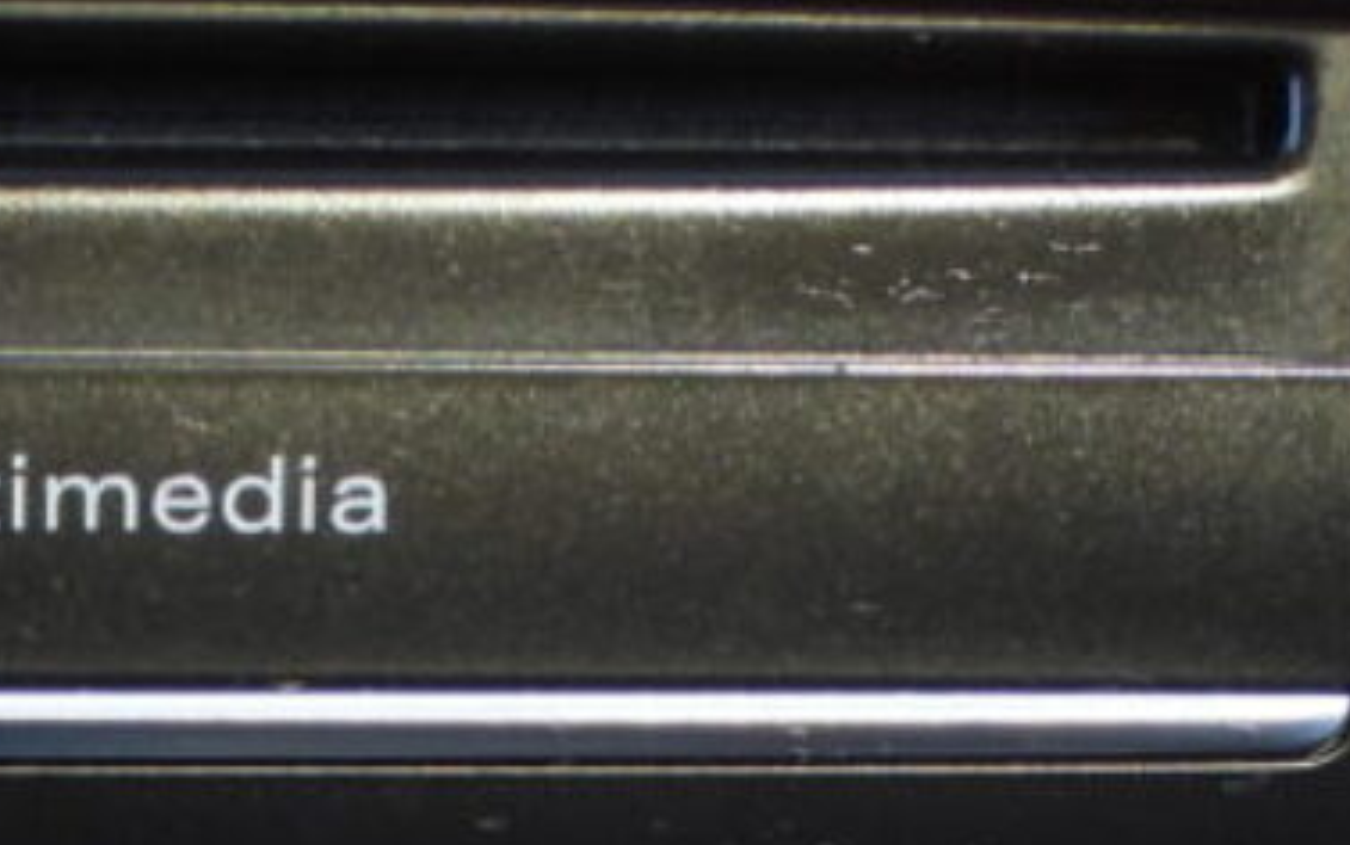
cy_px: 1805
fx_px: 6294
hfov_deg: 12.0
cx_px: -226
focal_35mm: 171
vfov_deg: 7.3
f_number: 3.2
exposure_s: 1/30
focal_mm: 6.8
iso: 125
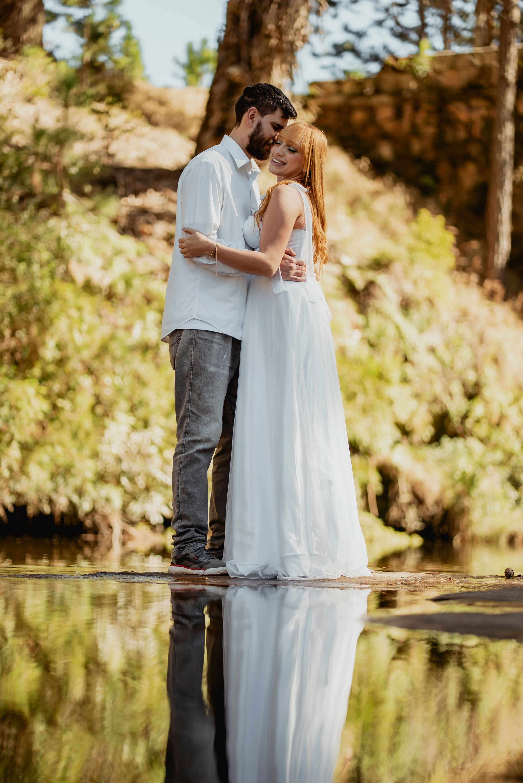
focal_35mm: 85
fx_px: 1850
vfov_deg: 23.9
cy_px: 392
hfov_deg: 16.1
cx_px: 262
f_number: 1.8
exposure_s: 1/500
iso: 100
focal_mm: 85
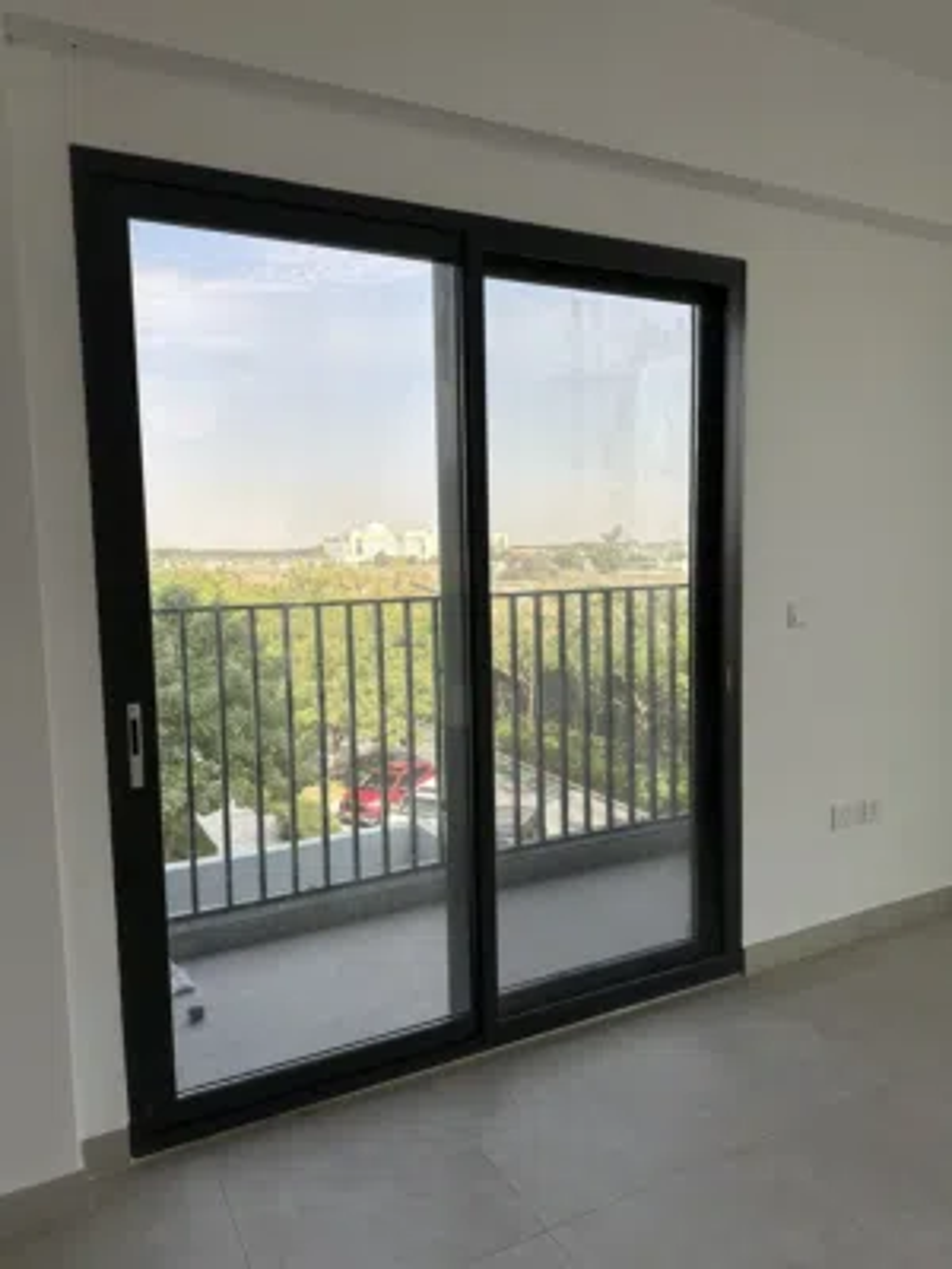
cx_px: 476
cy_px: 634
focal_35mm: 24
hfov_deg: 56.8
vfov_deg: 71.6
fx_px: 880
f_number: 1.78
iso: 80
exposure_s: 1/779
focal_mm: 6.86
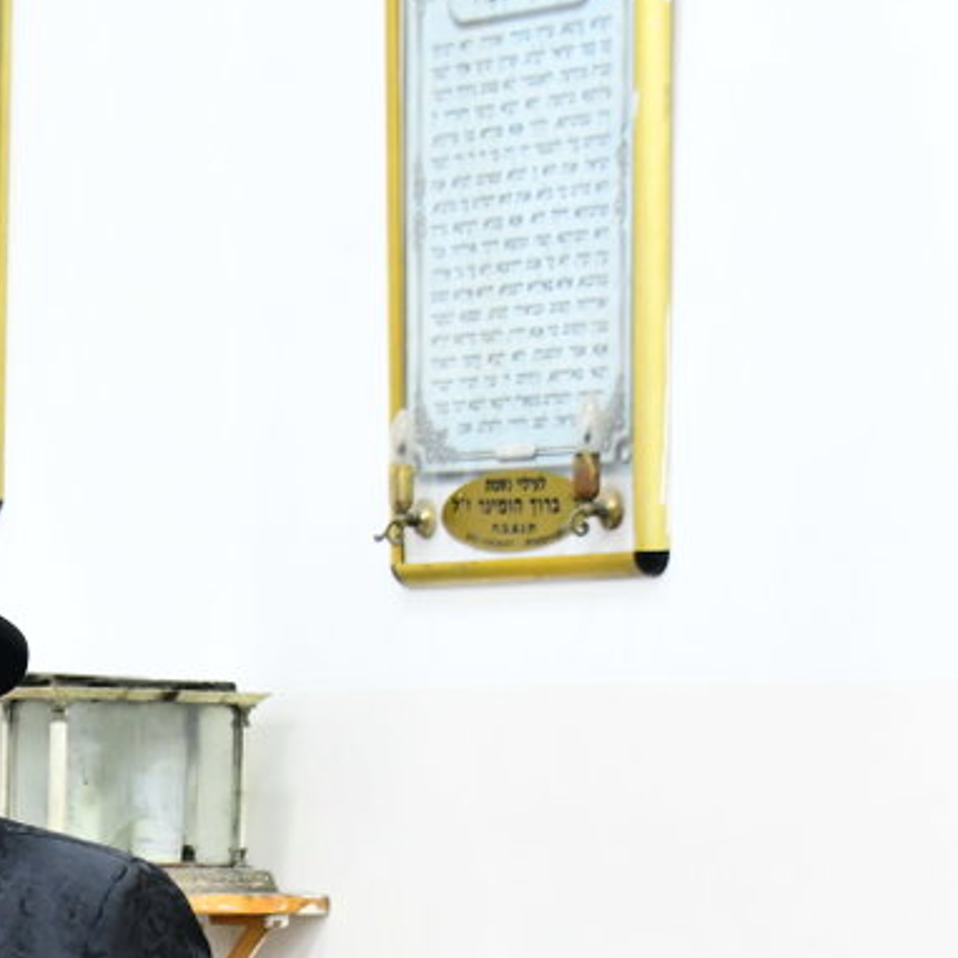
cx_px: -163
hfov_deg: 9.0
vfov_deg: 9.0
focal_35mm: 193
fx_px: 6043
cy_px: 1052
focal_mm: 62
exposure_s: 1/160
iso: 3200
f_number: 5.6
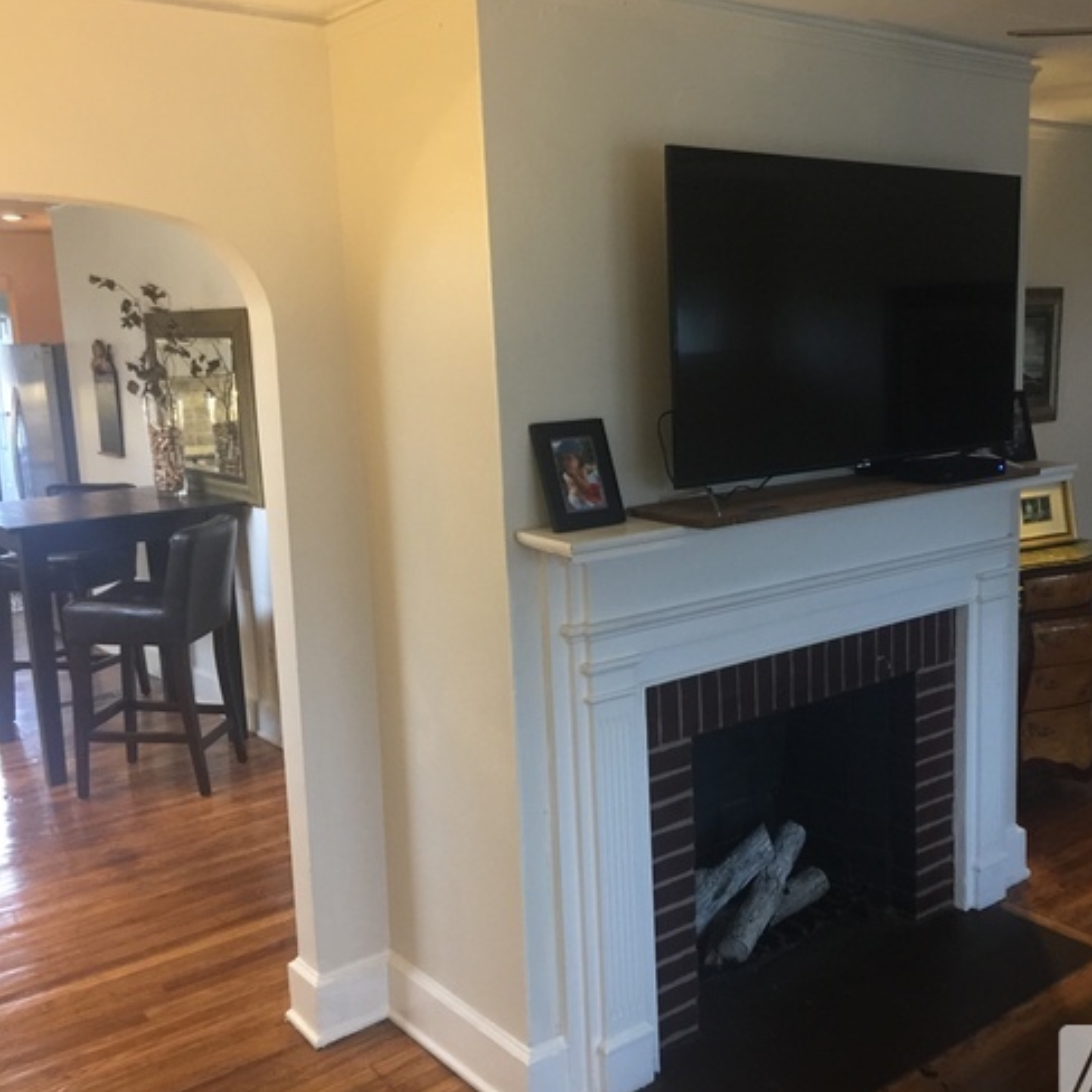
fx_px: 1249
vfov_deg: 47.2
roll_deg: +0.1
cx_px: 675
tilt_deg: -10.1
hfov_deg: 46.8
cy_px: 555
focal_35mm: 35
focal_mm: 4.15
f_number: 2.2
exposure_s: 1/10
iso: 125
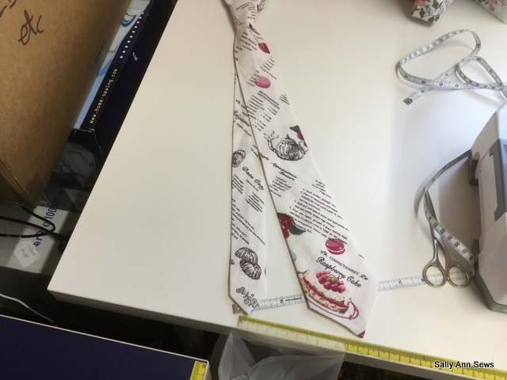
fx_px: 454
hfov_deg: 58.4
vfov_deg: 45.4
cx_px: 254
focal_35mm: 31
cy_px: 190
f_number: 2.4
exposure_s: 1/33
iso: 25
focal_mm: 3.3
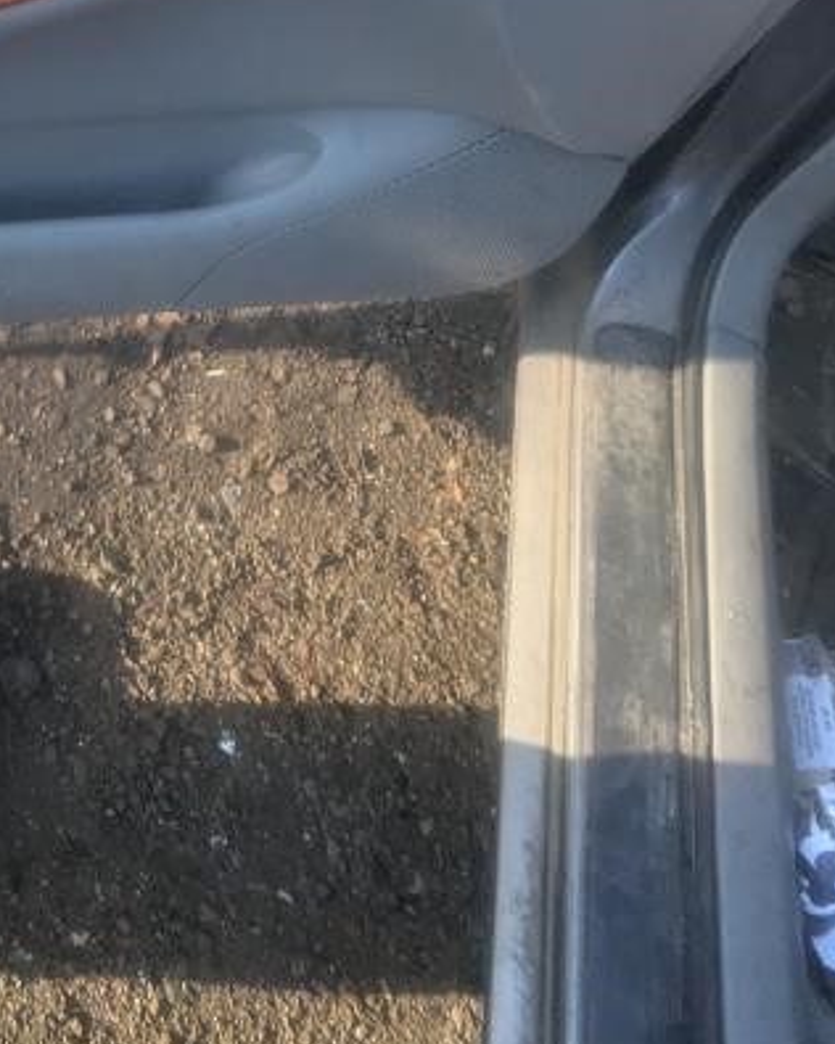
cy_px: 5
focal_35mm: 38
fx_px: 1174
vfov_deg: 41.8
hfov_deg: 34.2
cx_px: -71
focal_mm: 2.35
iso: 376
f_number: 2.2
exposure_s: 1/424
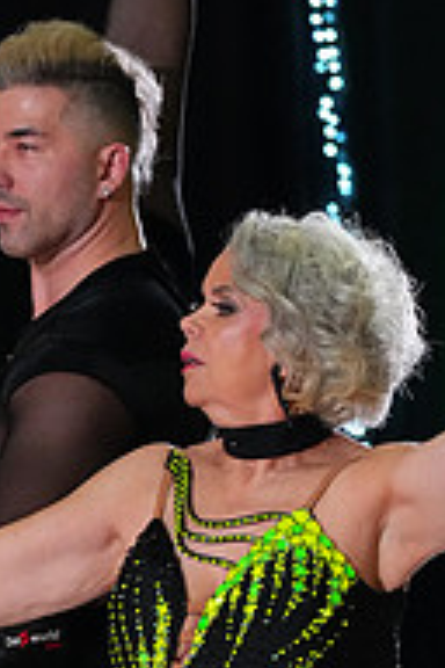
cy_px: 856
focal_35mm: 363
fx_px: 6730
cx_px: 269
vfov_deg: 5.6
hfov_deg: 3.8
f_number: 6.3
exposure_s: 1/400
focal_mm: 120
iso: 8000
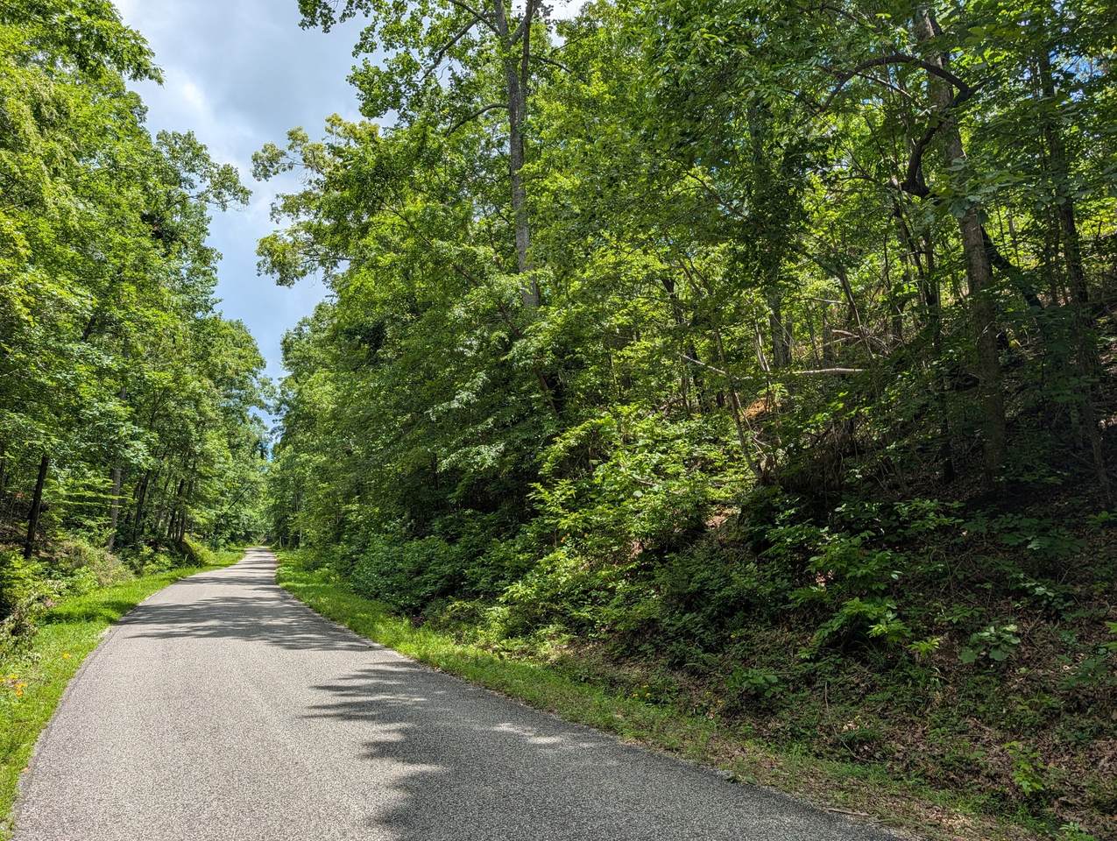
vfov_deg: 56.9
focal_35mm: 24
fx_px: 776
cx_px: 558
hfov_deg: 71.5
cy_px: 420
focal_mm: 6.9
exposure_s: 1/962
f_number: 1.68
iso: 21
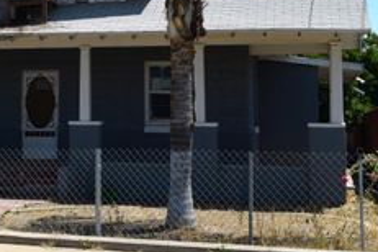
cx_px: 29
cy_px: 38
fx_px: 840
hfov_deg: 24.5
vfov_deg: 16.9
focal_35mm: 80
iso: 200
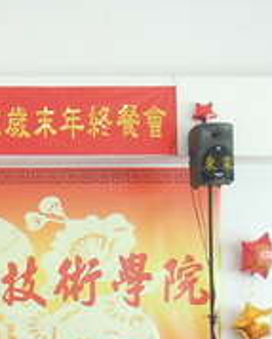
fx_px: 923
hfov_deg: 14.6
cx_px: -224
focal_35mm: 92
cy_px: 372
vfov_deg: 19.9
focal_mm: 4.3
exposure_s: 1/40
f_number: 2.8
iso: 160
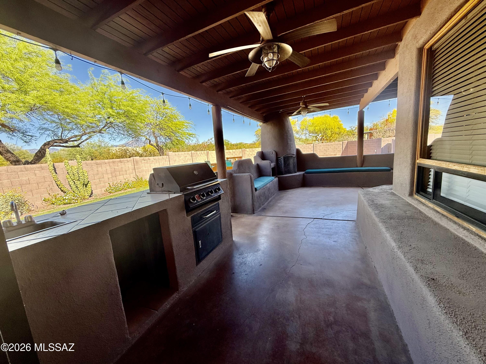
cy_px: 182
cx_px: 243
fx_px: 197
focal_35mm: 14
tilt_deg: -8.5
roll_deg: +4.1
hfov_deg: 102.1
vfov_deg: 85.7
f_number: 2.2
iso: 64
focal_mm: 2.22
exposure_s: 1/205
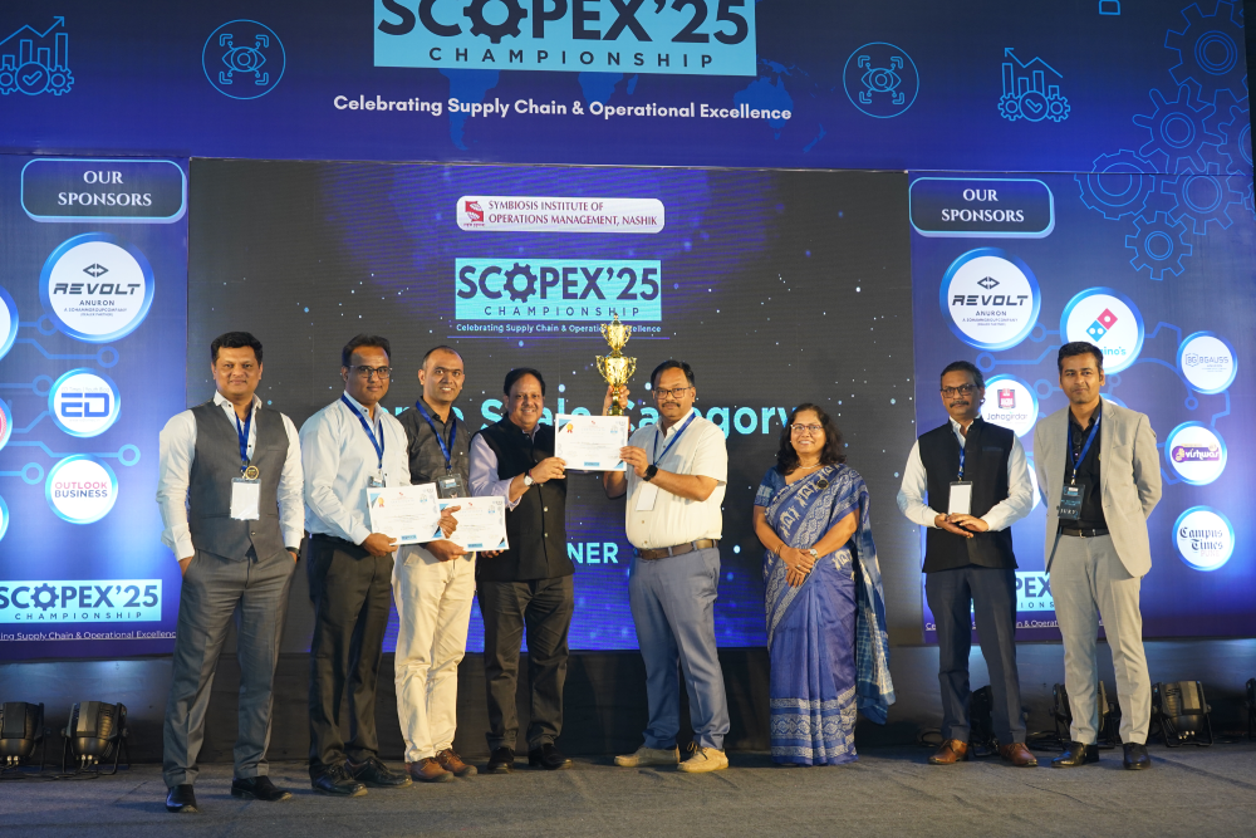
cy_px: 419
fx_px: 1570
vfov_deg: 29.9
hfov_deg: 43.6
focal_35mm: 45
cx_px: 628
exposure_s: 1/160
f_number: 5
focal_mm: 45
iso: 1600
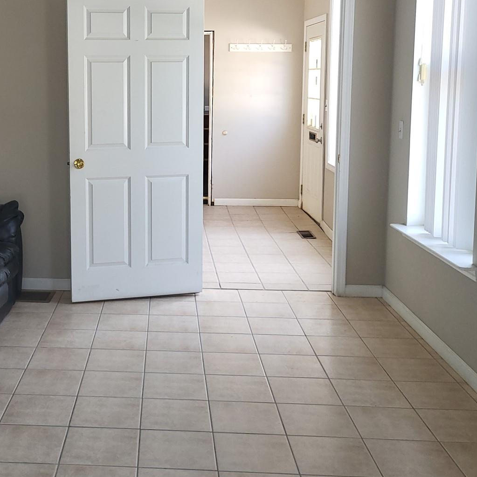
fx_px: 717
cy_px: 161
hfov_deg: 35.8
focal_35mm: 46
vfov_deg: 36.4
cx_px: 108
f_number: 1.8
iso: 100
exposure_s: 1/60
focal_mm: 5.4
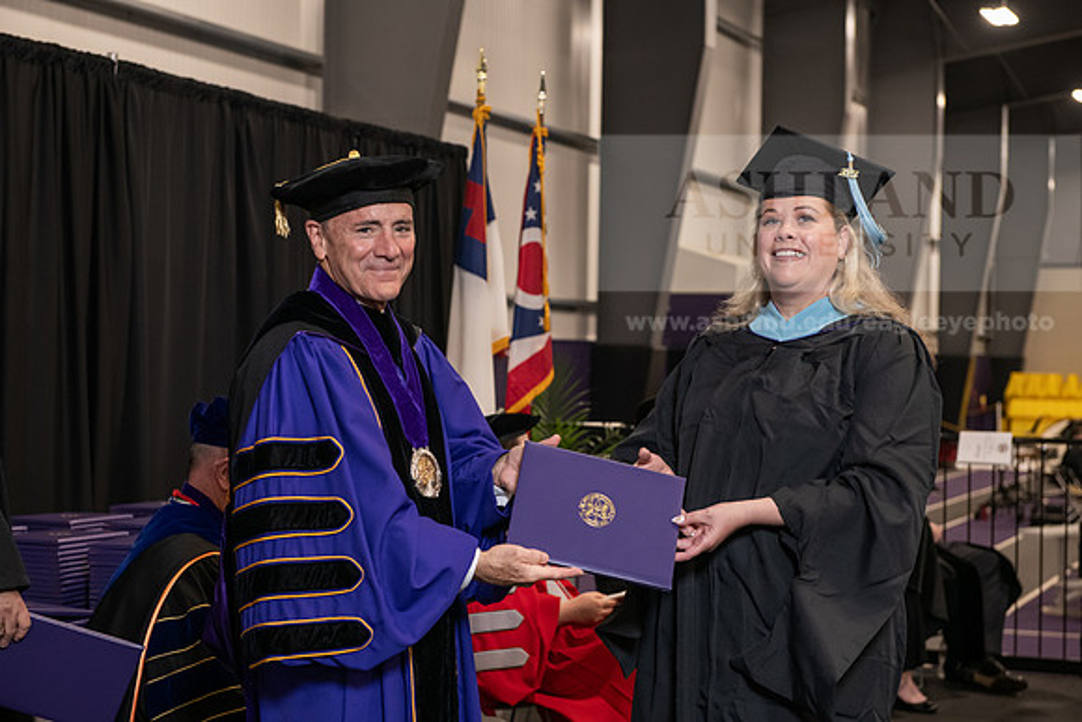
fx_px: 2104
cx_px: 541
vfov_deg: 19.5
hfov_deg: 28.8
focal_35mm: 70
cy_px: 361
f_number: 5
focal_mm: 70
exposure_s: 1/125
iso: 2000
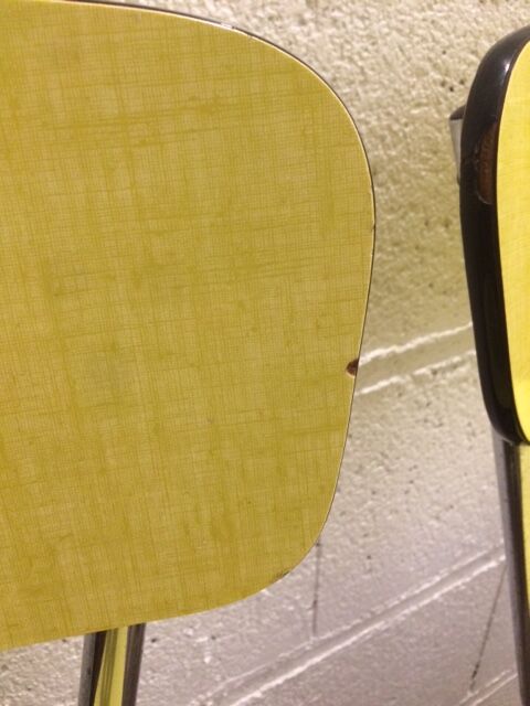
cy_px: 353
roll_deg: +1.2
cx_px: 265
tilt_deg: -29.2
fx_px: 592
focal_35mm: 29
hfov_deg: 48.2
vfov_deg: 61.7
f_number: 2.2
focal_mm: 4.15
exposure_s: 1/33
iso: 320
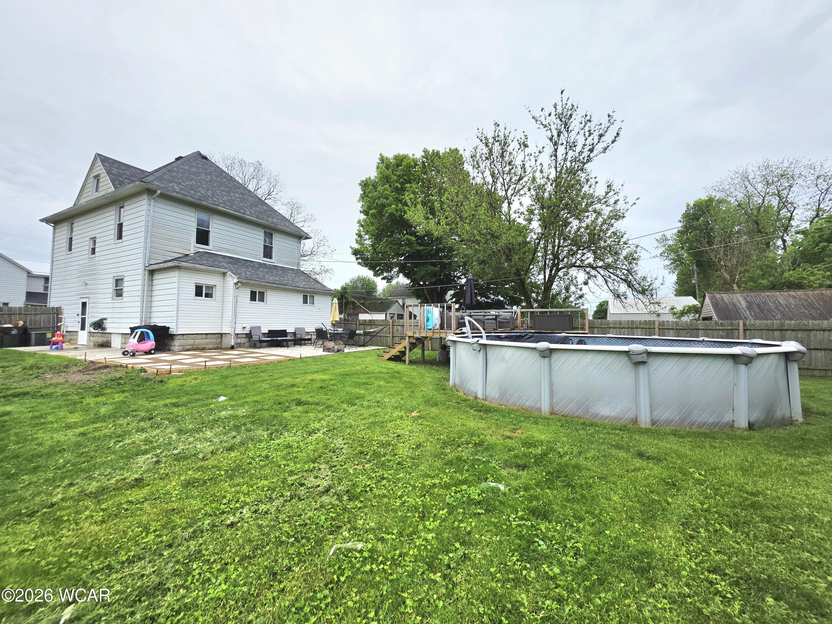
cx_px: 416
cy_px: 312
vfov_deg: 89.9
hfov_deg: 106.2
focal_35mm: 13
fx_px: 312
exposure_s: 1/435
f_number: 1.9
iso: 40
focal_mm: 2.2
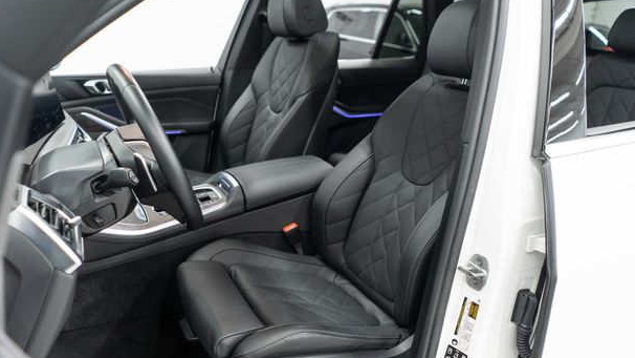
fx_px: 522
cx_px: 325
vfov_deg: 37.8
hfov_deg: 62.6
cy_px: 193
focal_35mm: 31
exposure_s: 1/40
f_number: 3.2
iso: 800
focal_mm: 28
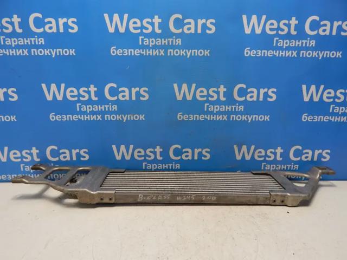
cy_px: 130
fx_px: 231
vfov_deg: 58.9
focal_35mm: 23
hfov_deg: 73.9
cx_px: 174
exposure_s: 1/30
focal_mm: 4
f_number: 3
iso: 140
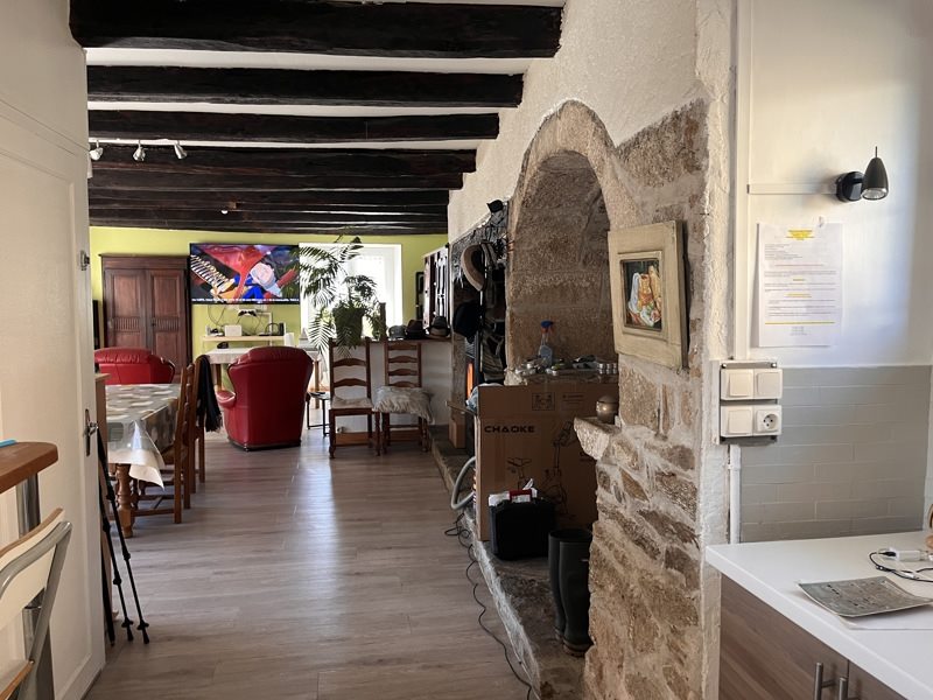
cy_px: 350
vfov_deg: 53.1
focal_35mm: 26
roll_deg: -0.4
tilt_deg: -6.3
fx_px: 701
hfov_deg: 67.3
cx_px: 466
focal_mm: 5.1
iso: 125
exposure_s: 1/90
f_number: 1.6
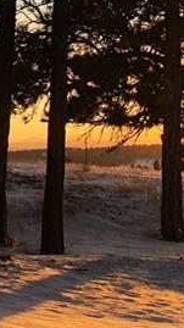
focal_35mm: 136
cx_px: 66
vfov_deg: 15.1
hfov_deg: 8.9
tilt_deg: +13.3
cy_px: -91
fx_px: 1181
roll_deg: +0.6
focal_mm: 3.99
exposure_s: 1/400
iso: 20
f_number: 1.8
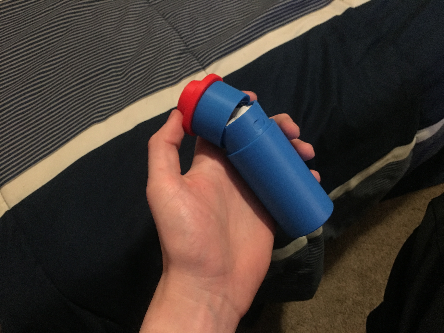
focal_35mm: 29
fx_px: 372
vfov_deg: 48.2
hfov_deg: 61.7
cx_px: 222
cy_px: 166
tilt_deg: -62.1
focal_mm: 4.15
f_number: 2.2
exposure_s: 1/15
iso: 400
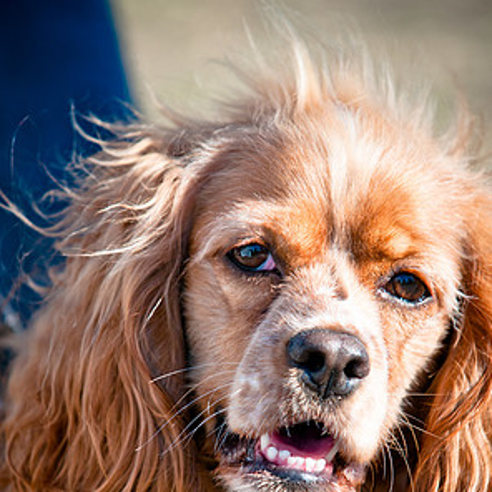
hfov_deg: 4.9
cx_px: 245
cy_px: 361
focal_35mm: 358
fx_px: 5751
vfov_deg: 4.9
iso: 200
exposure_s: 1/640
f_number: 5
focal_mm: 185
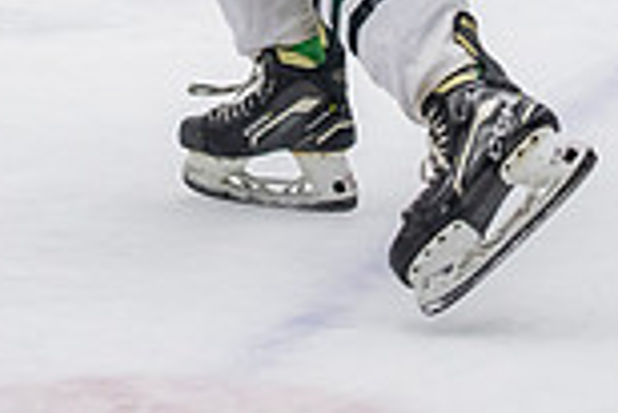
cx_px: 137
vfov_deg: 3.9
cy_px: -400
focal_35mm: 351
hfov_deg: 5.9
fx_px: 6031
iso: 2000
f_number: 3.2
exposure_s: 1/640
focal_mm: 80
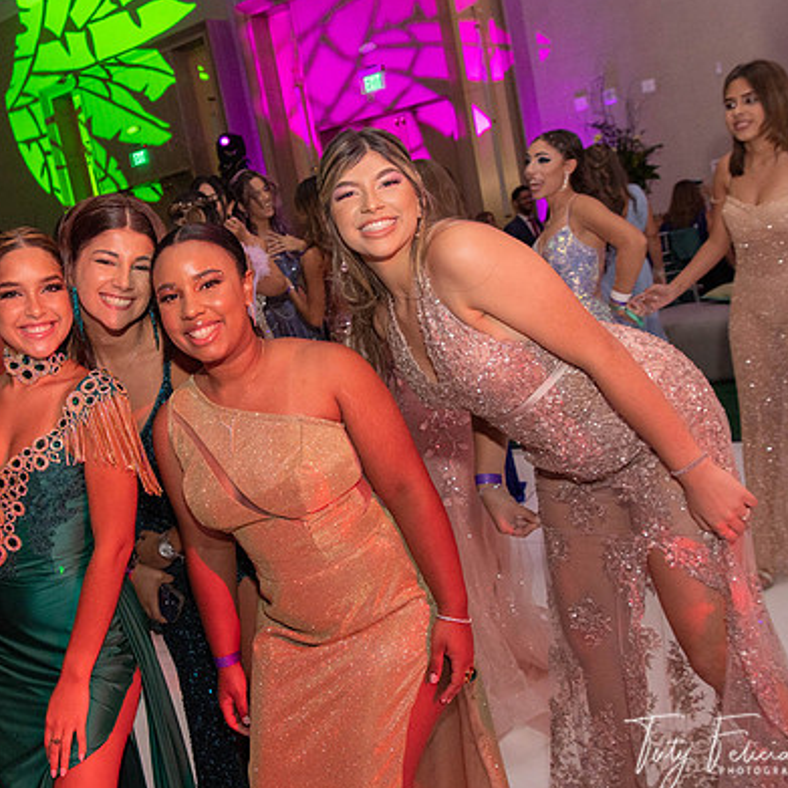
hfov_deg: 47.1
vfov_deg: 48.4
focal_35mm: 34
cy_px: 405
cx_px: 225
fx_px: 876
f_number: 6.3
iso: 1250
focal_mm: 24
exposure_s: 1/125
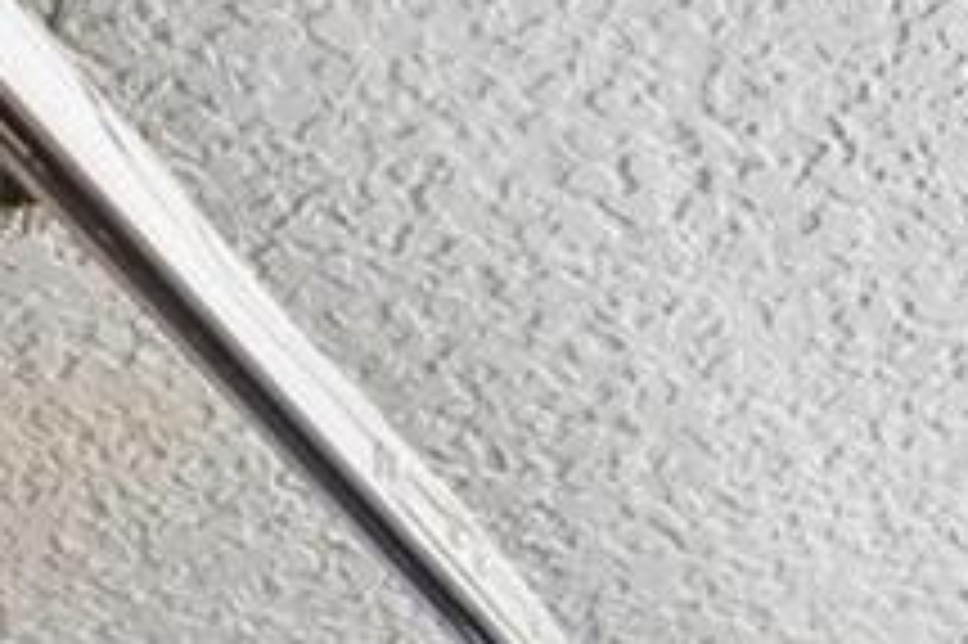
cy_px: 2090
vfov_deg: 8.8
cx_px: 671
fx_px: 3197
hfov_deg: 17.2
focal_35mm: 119
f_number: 8
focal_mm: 16
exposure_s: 1/3.33
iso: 400
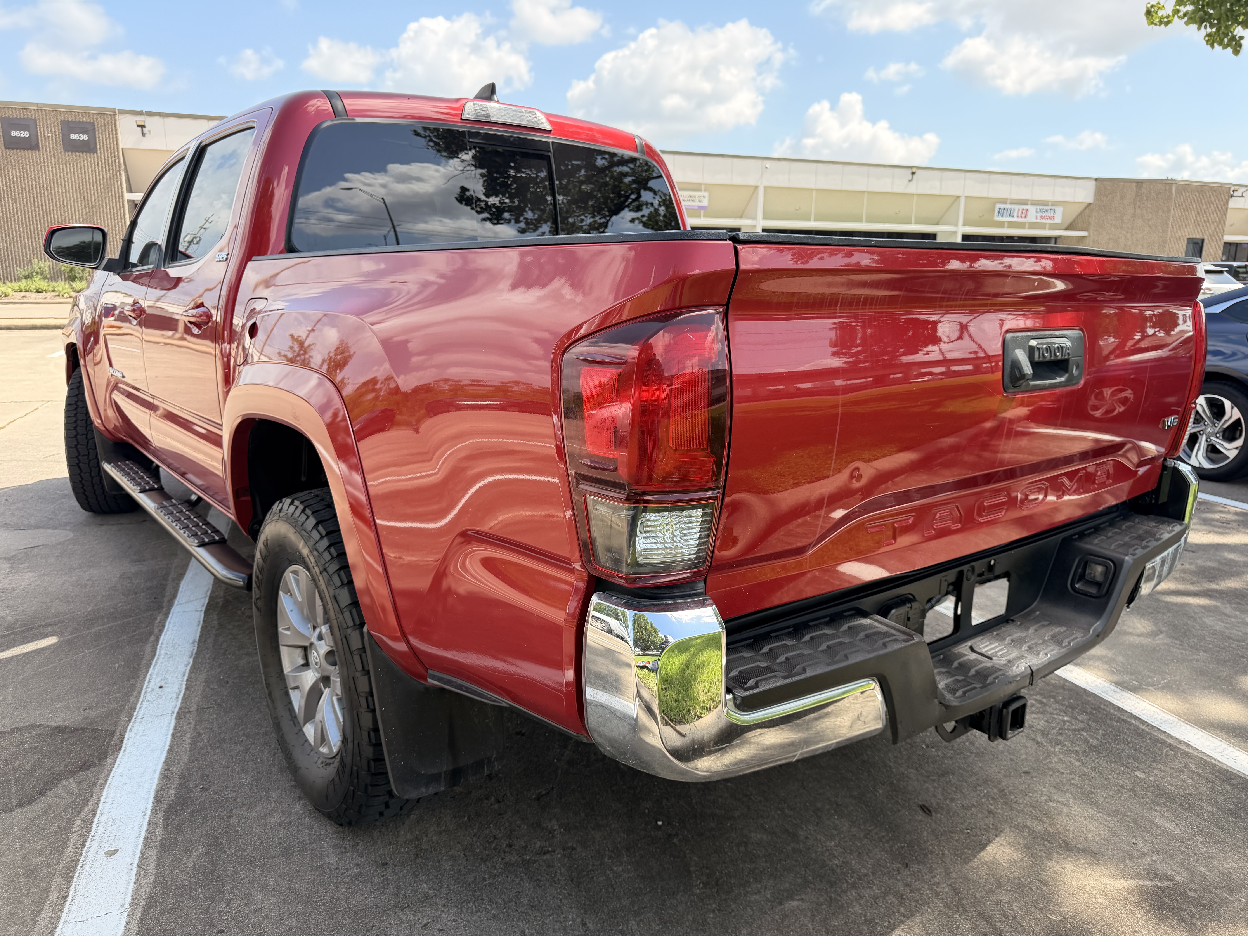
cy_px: 468
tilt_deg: -12.4
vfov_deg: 56.8
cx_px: 624
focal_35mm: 24
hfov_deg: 71.6
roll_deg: -0.5
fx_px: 865
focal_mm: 6.76
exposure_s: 1/1464
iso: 100
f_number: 1.78
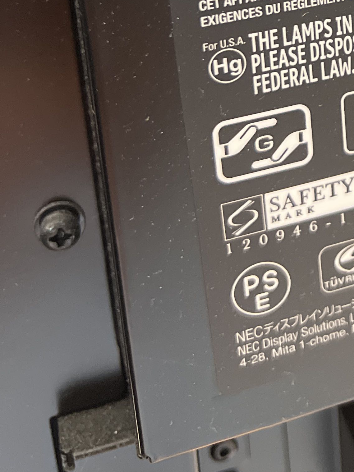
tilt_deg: -17.6
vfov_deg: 25.4
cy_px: -89
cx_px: 465
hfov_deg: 19.6
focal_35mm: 69
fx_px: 941
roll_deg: +0.8
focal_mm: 5.7
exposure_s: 1/33
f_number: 1.5
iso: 400
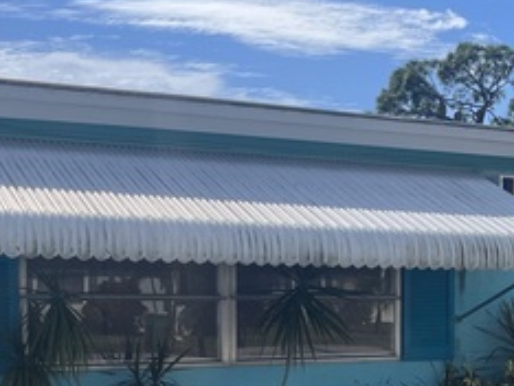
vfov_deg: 19.5
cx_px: 423
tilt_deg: -3.9
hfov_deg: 25.8
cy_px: 366
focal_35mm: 74
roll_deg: -0.1
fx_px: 1100
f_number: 1.6
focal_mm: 5.1
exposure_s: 1/4484
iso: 50
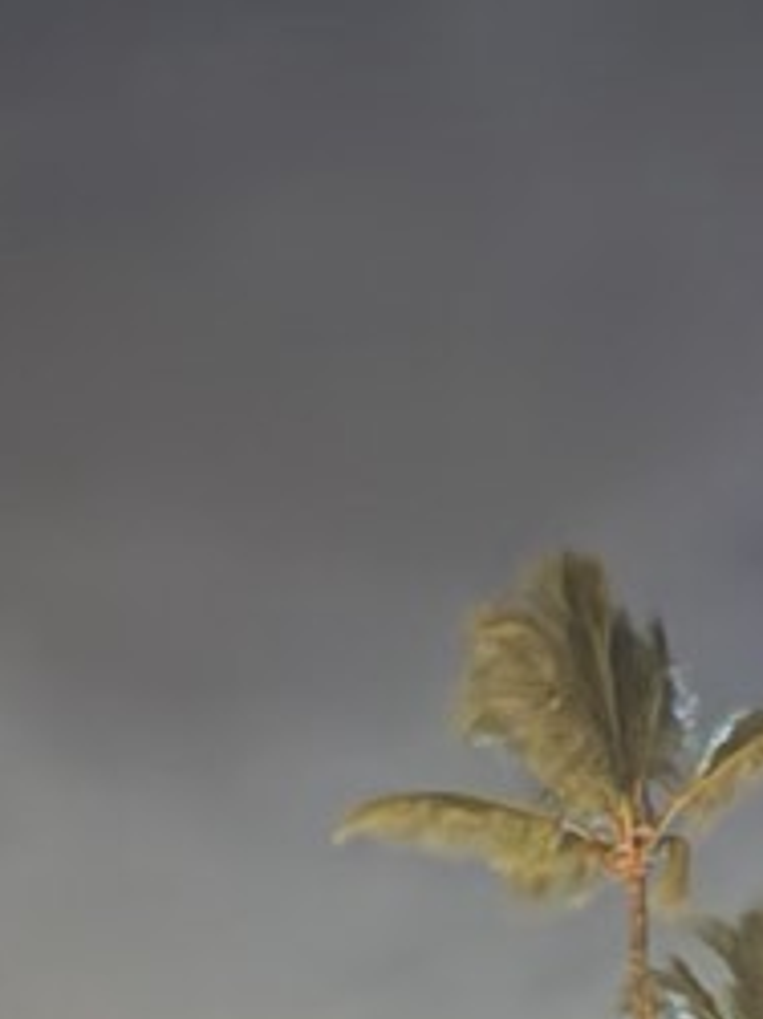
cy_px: 1656
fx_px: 4500
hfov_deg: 9.7
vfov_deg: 12.1
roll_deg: -0.4
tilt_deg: +0.0
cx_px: 540
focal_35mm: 153
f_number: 1.78
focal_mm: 6.76
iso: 2500
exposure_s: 1/5
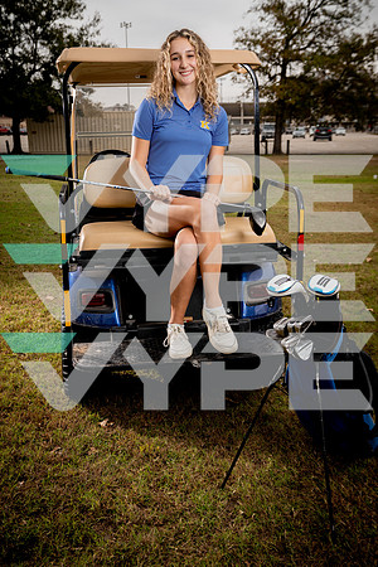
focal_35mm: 38
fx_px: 598
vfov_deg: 50.7
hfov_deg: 35.1
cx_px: 189
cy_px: 284
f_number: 4.5
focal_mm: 38
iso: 200
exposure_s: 1/250
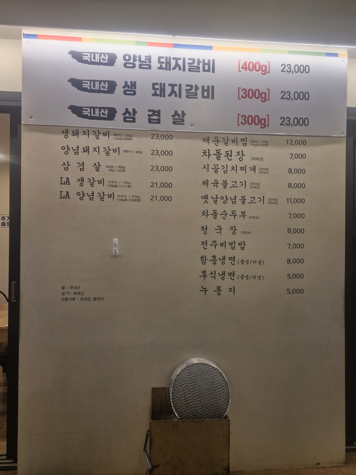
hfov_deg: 58.9
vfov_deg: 73.9
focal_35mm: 23
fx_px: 315
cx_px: 178
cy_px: 238
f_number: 1.8
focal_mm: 5.54
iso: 100
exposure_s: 1/120
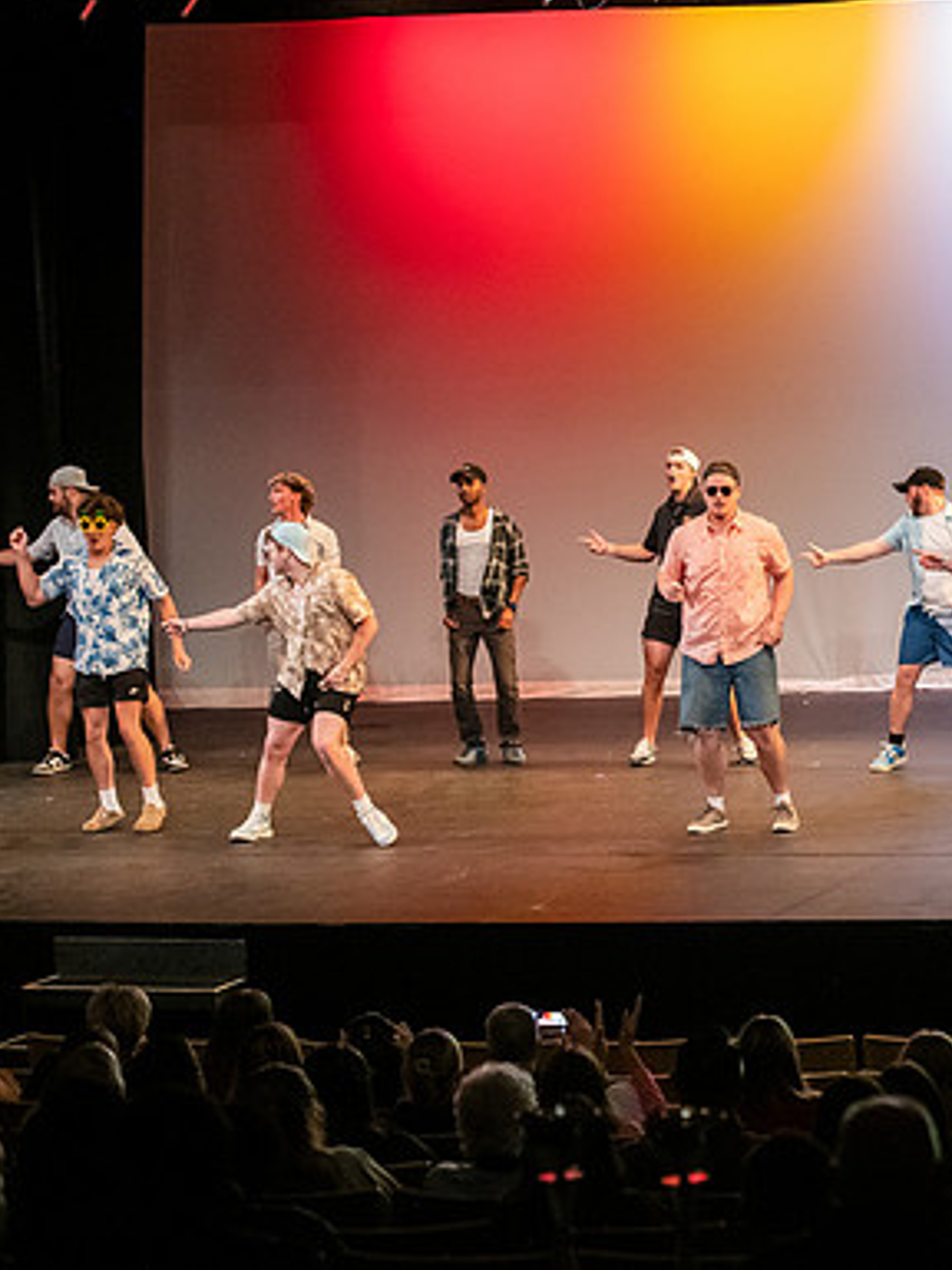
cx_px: 932
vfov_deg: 18.0
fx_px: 3997
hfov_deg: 13.4
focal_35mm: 109
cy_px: 633
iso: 4000
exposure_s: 1/250
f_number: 3.2
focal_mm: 75
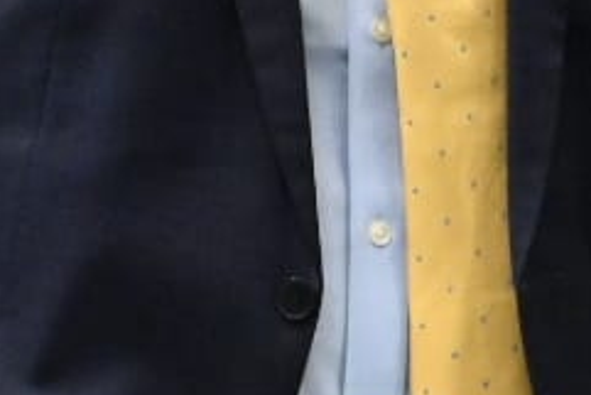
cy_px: -137
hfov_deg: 2.9
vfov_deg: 2.0
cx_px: 437
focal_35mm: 705
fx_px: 11580
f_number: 5
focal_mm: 105
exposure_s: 1/160
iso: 4000
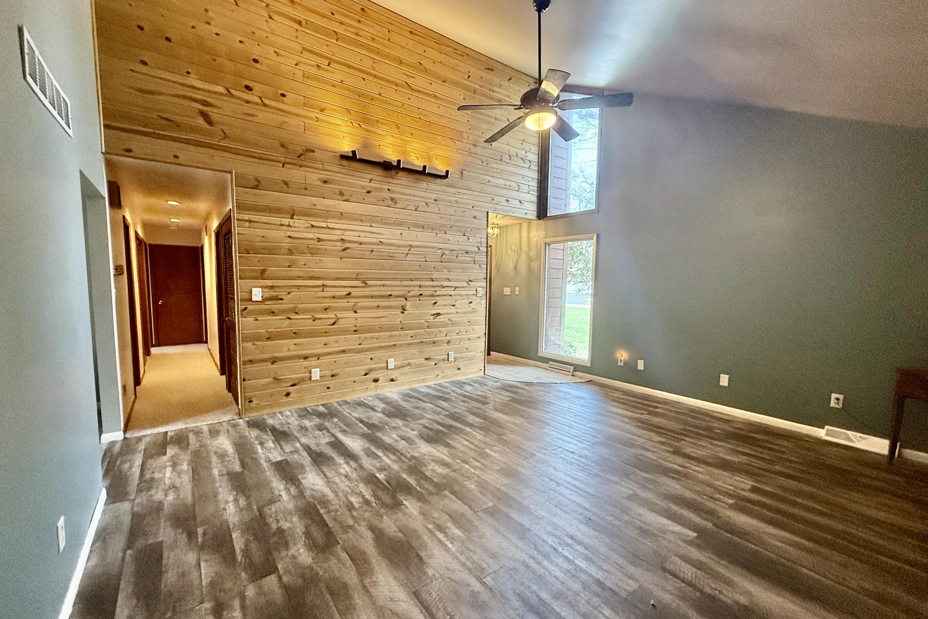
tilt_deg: -5.6
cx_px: 463
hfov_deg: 100.4
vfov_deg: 77.3
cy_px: 318
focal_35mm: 15
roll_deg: -1.2
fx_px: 387
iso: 640
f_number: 2.2
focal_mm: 2.22
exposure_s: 1/120
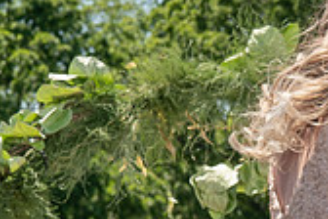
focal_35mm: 175
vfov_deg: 7.8
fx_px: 1594
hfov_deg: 11.7
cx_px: 253
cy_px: 55
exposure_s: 1/250
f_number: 7.1
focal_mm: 35
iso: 50
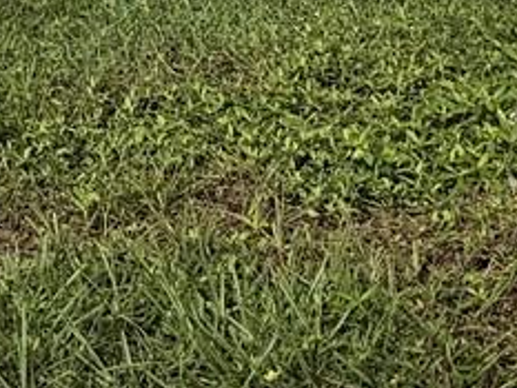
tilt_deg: +0.8
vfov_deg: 7.5
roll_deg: -0.2
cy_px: -925
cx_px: -175
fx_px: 2466
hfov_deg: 11.6
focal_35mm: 165
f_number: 1.78
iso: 80
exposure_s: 1/7353
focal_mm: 6.76
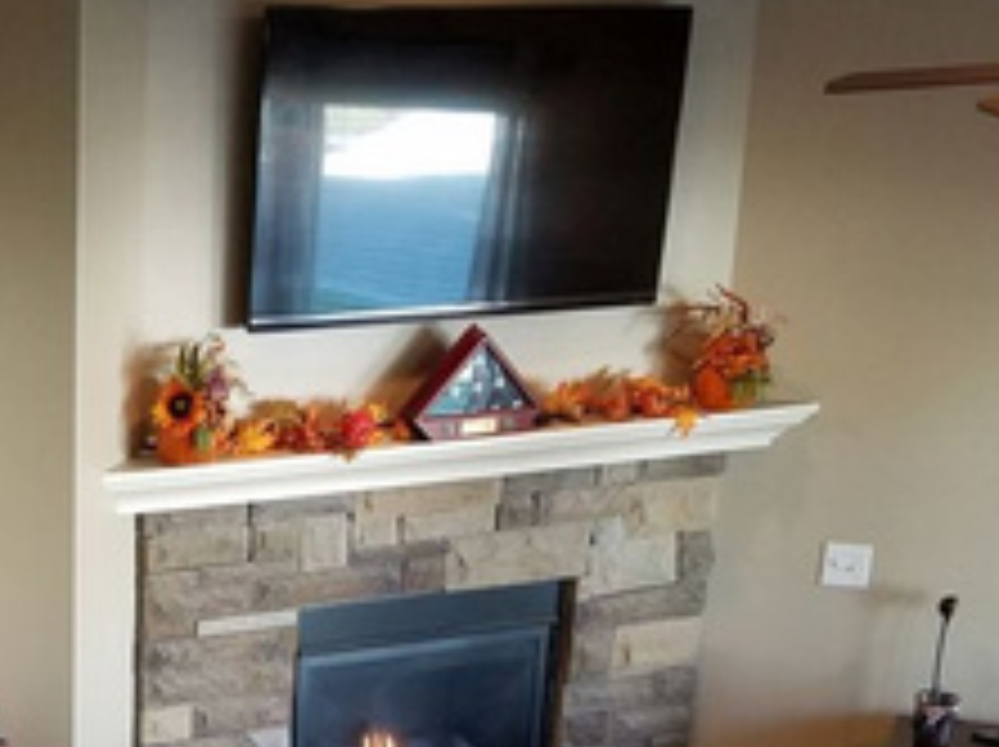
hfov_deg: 25.1
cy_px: 778
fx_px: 2162
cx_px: 76
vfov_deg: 19.0
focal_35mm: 75
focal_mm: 4.2
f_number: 1.7
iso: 160
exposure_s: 1/40
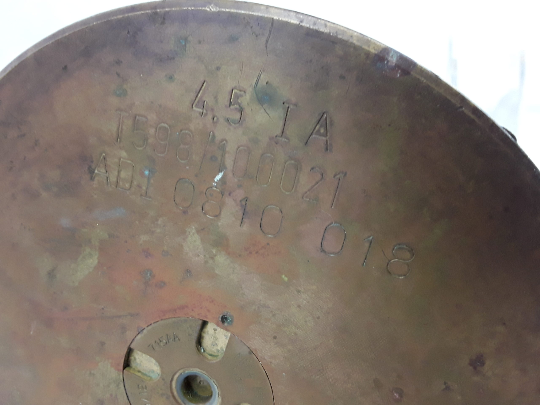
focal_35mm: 27
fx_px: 421
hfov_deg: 65.3
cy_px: 202
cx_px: 270
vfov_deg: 51.4
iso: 100
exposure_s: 1/33
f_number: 1.9
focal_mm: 2.91
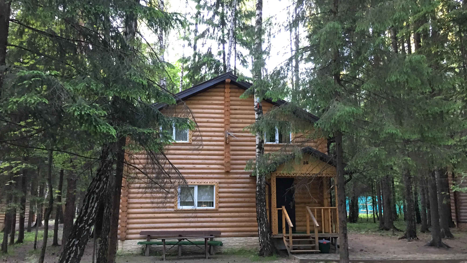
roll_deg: -1.3
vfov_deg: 36.7
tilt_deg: +10.1
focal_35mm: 32
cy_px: 140
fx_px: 396
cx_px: 234
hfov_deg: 61.0
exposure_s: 1/10
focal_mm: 4.15
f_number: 2.2
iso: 100
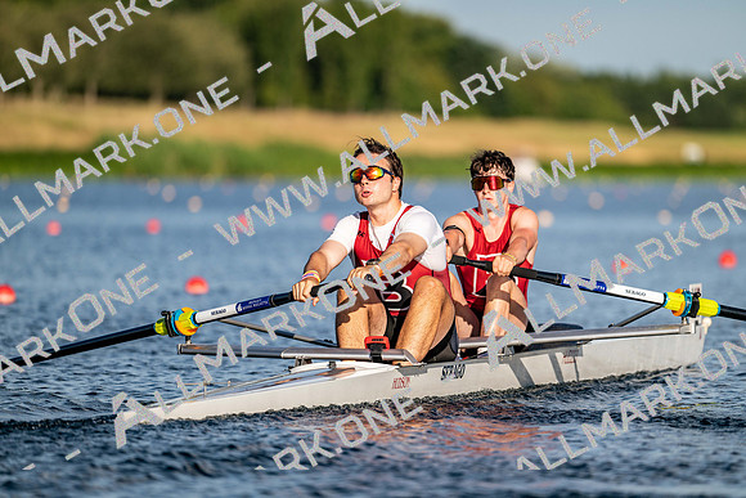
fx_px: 8290
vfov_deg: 3.4
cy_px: 249
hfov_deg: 5.2
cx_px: 373
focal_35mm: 400
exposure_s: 1/2500
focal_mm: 400
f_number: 4.5
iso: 200
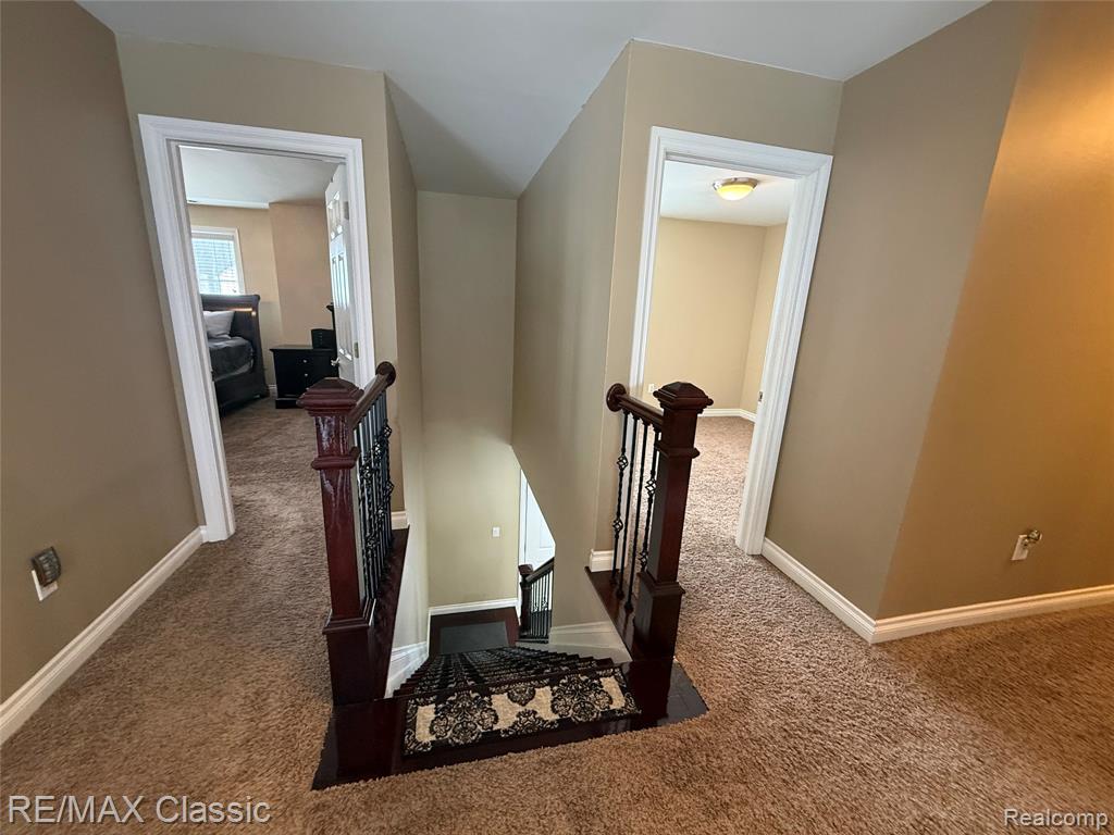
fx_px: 451
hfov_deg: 102.1
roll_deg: -2.2
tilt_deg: -13.6
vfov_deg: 85.7
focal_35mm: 14
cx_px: 557
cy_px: 418
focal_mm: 2.22
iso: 400
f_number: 2.2
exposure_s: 1/60
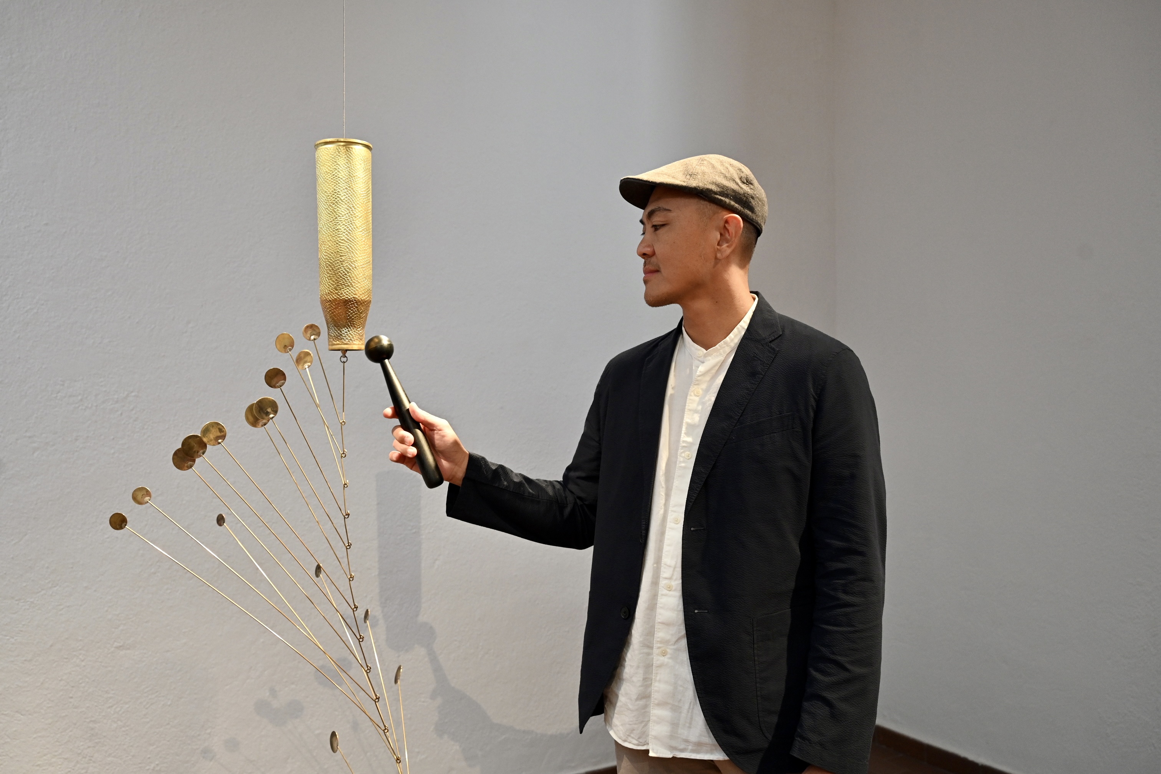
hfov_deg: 61.9
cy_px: 387
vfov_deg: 43.6
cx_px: 580
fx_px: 967
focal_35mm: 30
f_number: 5
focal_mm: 30
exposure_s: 1/100
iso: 2000
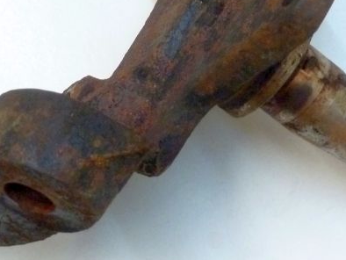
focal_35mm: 123
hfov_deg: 16.0
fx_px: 1230
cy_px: 15
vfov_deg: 12.0
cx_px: 155
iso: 400
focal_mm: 8.5
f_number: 3.8
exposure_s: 1/30
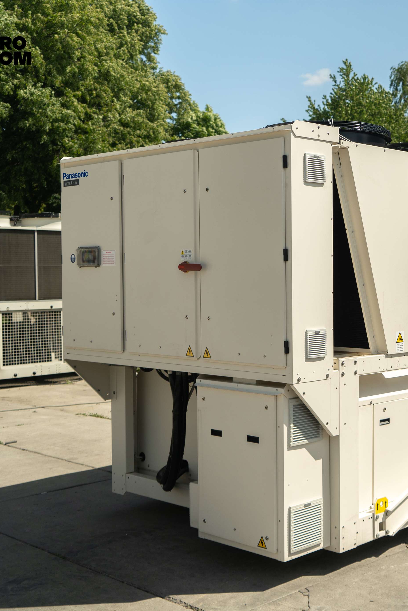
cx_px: 367
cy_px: 308
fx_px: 850
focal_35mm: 50
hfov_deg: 26.1
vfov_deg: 39.6
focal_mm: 33
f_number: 4
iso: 100
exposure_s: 1/125
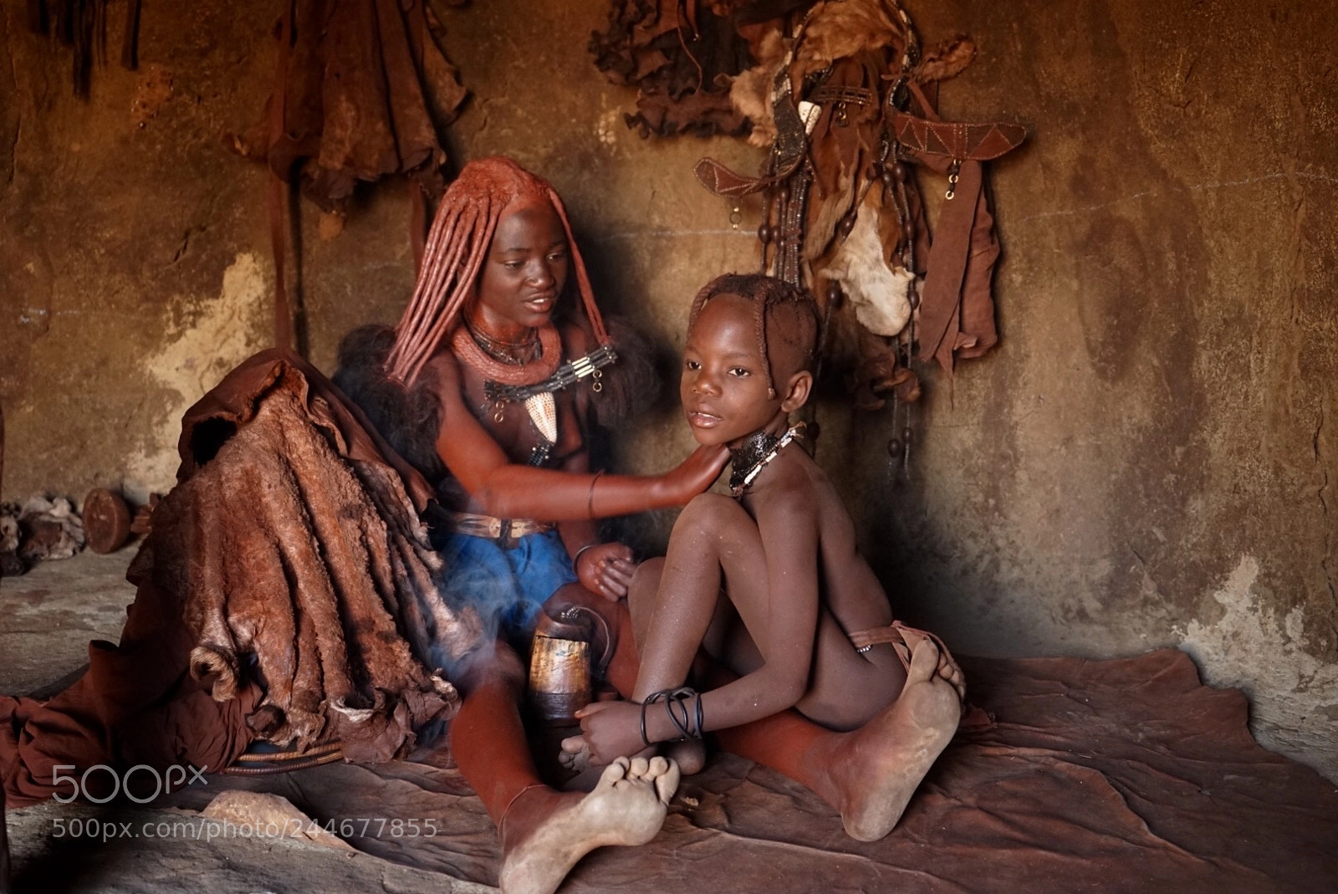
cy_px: 447
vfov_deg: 34.3
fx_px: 1450
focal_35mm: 39
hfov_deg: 49.5
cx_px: 669
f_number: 4
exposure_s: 1/60
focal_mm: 39
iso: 2000
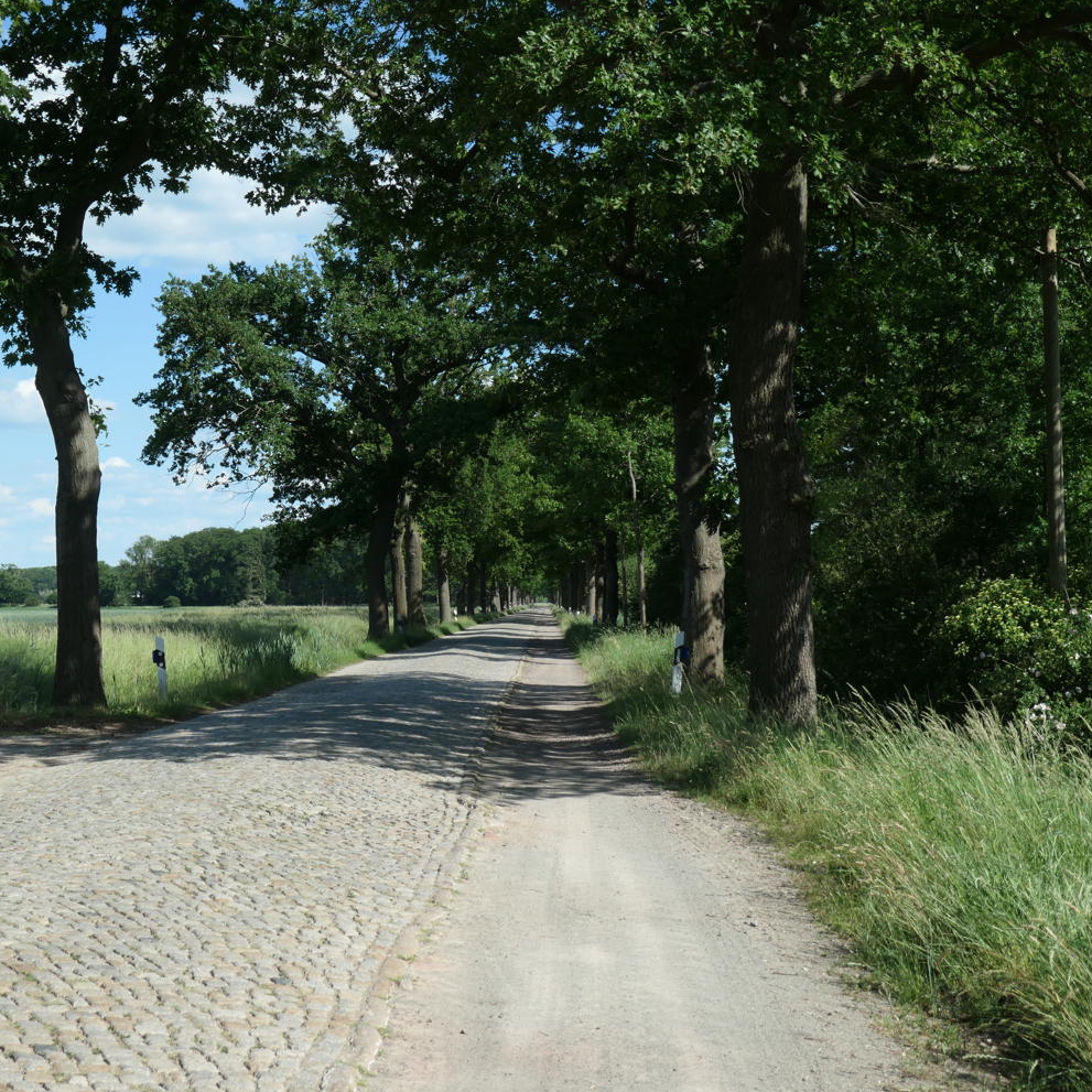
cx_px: 394
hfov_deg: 31.5
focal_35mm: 54
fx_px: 1927
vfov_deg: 31.6
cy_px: 548
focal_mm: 15.4
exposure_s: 1/1000
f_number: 5
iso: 200
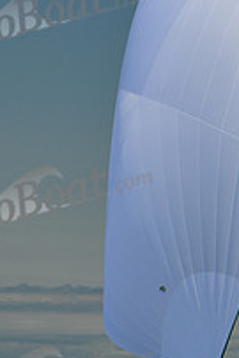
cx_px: 245
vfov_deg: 6.4
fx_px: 3191
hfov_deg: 4.3
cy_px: 87
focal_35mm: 321
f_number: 10
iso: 320
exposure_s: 1/640
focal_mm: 112
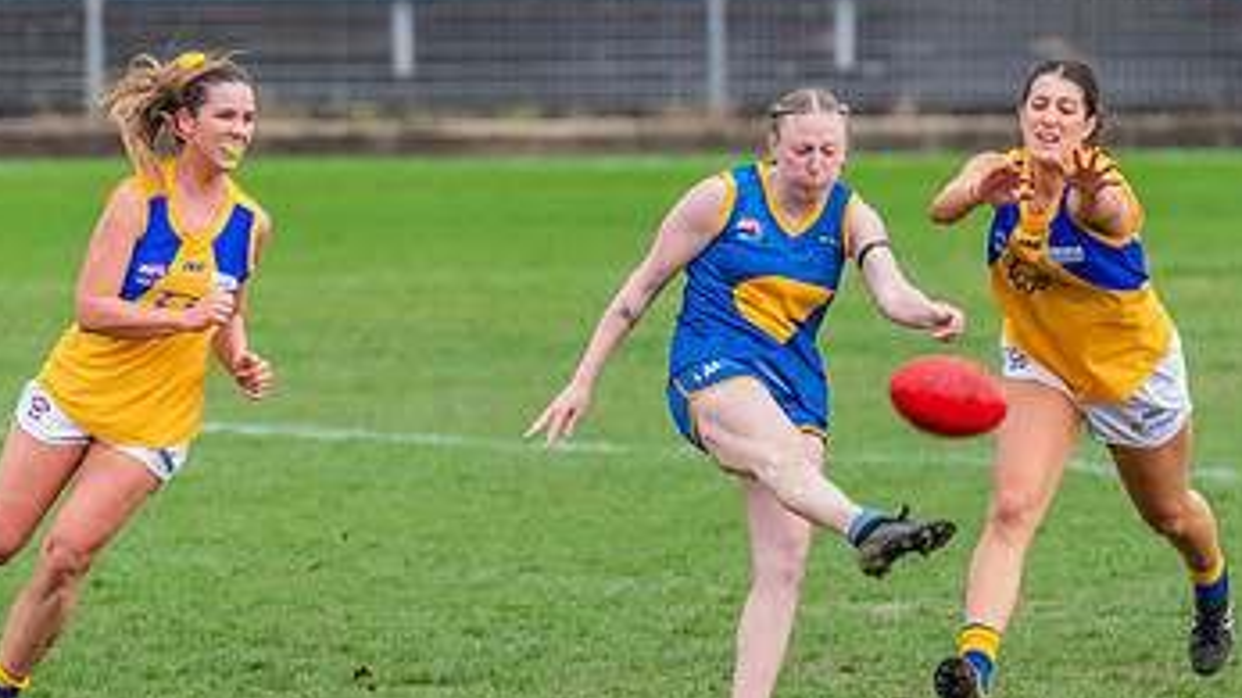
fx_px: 40992
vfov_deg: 1.0
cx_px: 780
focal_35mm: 1245
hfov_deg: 1.7
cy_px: 321
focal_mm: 550
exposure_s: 1/1250
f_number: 6.3
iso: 2000
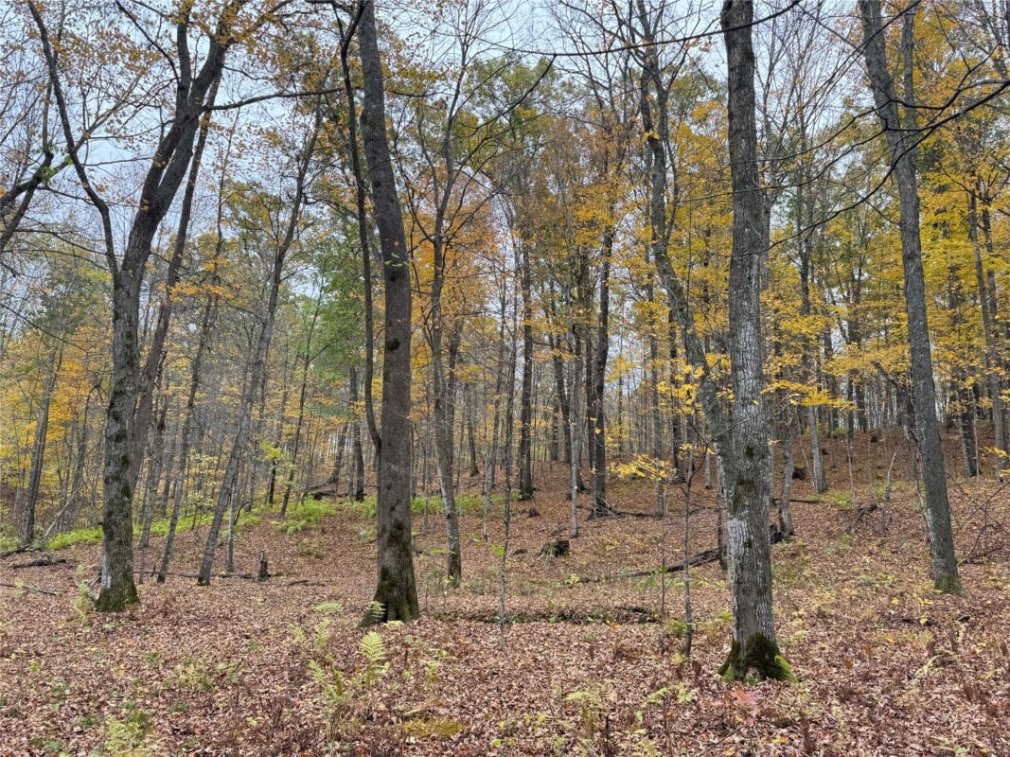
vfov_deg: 56.8
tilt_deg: +9.3
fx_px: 700
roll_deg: -4.2
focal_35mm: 24
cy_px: 378
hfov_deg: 71.6
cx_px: 505
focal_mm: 6.76
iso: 80
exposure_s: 1/370
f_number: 1.78
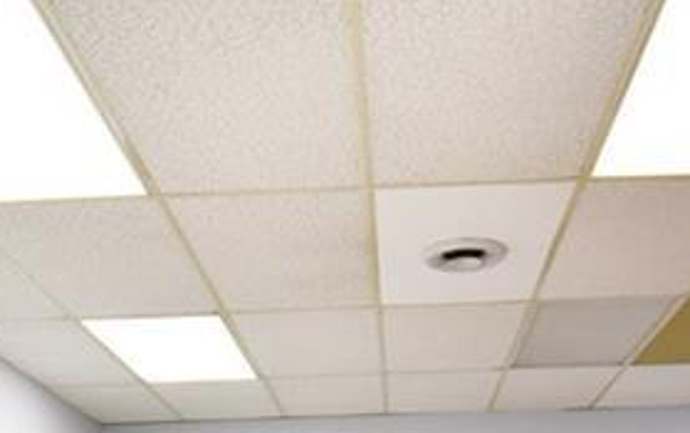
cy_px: 584
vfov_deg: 20.8
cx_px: 359
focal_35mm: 56
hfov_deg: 36.2
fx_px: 1054
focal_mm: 10
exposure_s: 1/80
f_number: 4.5
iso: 400
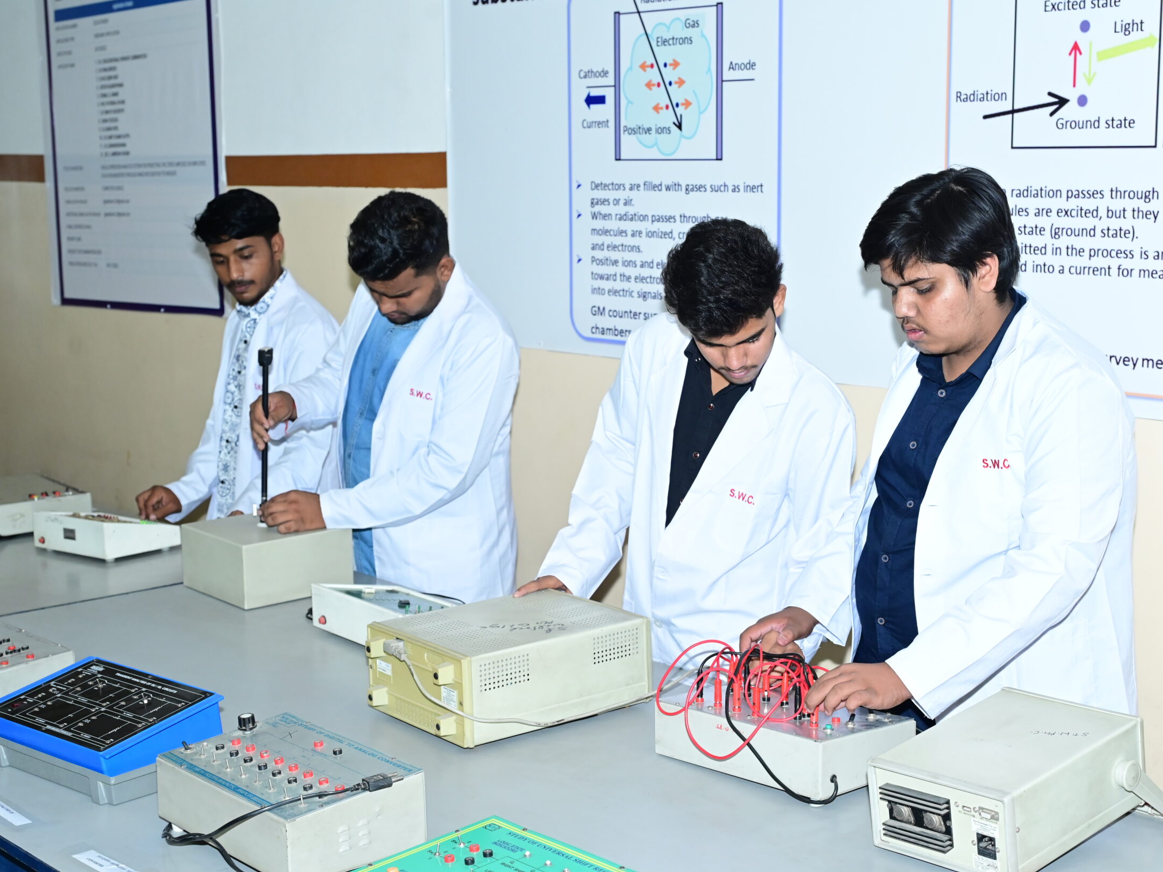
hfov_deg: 36.8
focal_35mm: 52
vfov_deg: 28.0
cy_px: 443
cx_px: 652
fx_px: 1747
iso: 2500
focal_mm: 46
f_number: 5.6
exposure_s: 1/160
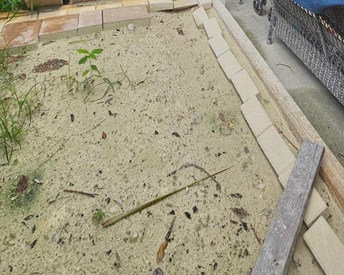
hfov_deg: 57.8
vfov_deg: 34.8
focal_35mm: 30
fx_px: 305
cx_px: 222
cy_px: -79
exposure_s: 1/376
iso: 50
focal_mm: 2.2
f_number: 2.2
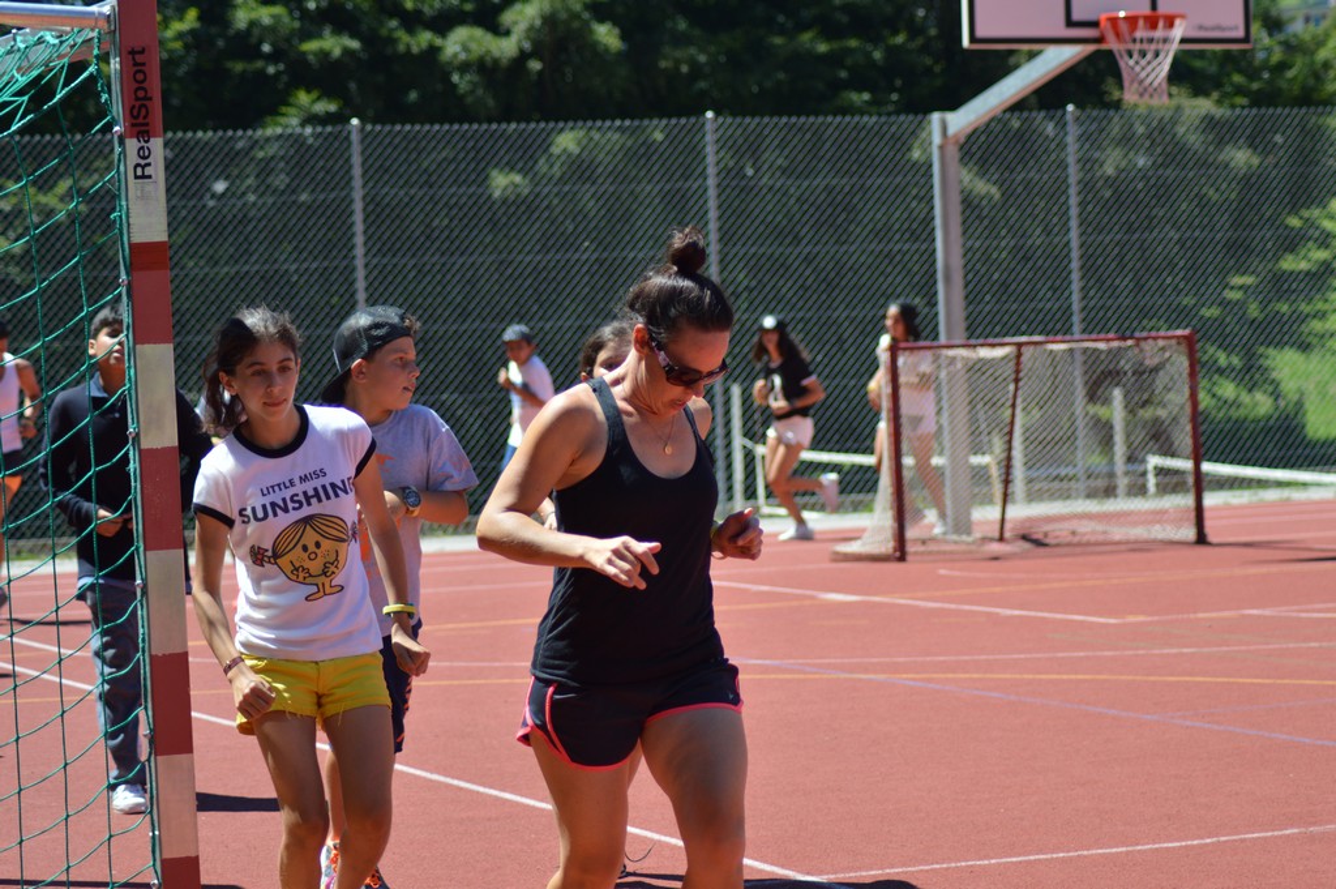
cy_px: 444
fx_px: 3893
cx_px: 668
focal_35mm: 105
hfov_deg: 19.5
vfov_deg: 13.0
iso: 180
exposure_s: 1/1000
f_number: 4
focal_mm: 70
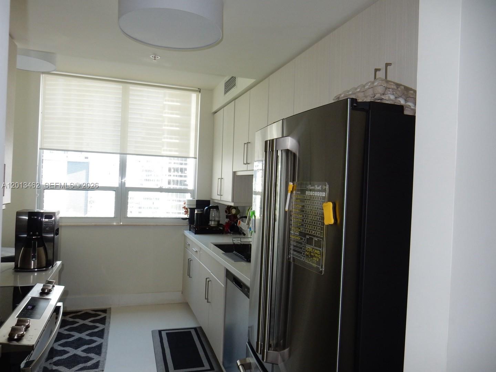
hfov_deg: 69.4
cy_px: 186
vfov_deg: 54.9
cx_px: 248
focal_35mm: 25
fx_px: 358
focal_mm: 4.5
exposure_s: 1/30
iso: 160
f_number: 3.7
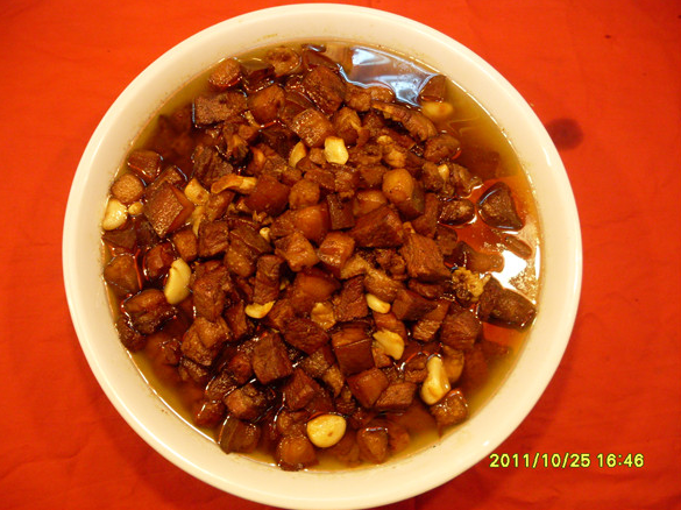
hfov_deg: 47.9
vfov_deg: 36.8
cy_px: 249
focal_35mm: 39
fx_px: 767
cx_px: 336
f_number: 2.8
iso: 200
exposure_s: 1/20
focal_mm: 6.3
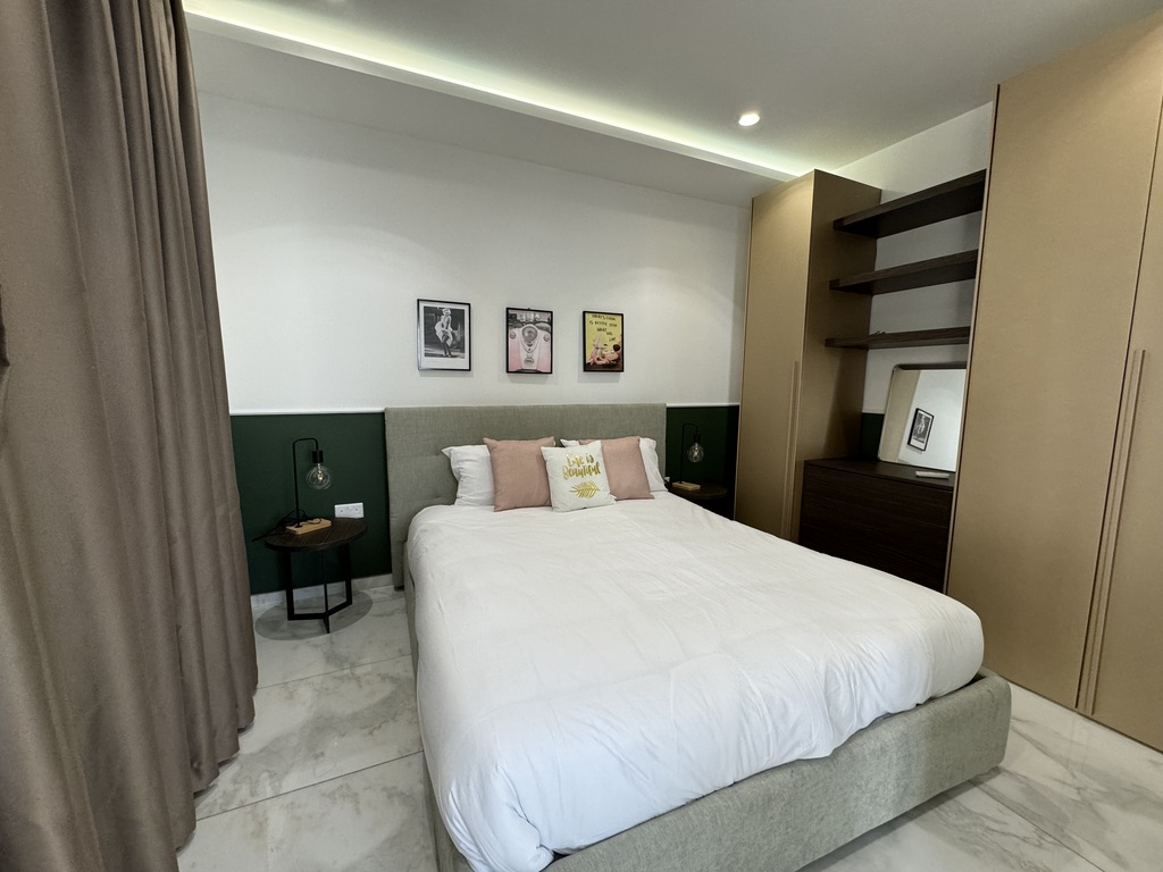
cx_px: 582
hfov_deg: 102.1
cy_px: 436
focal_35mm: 14
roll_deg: -1.2
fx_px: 470
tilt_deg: -7.1
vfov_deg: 85.7
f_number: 2.2
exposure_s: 1/100
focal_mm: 2.22
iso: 250
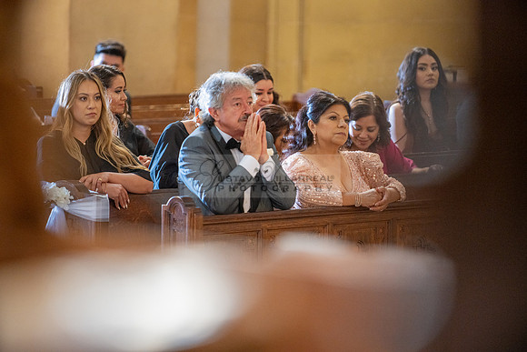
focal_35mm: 200
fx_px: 2928
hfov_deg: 10.3
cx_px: 264
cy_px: 176
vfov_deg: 6.9
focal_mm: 200
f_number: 2.8
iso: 1000
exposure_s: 1/100
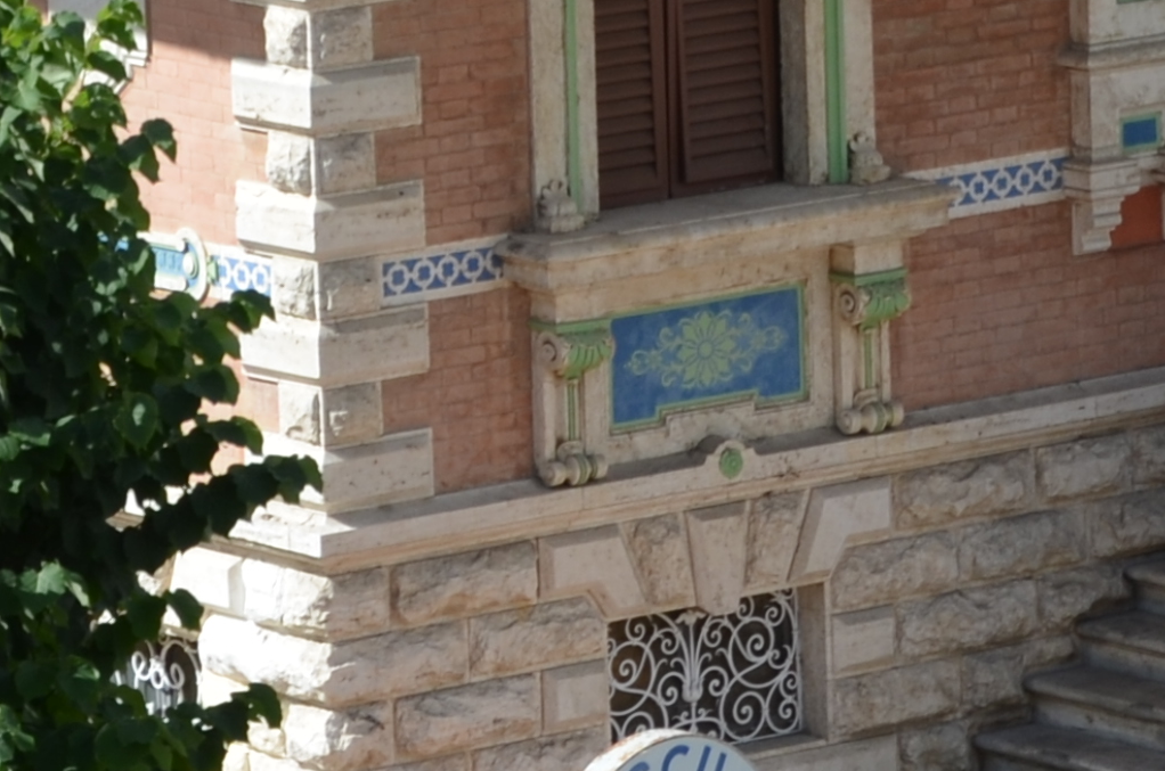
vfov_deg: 4.2
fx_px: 10509
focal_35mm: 325
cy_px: 97
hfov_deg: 6.3
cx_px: 634
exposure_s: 1/250
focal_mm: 45
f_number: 8
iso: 100
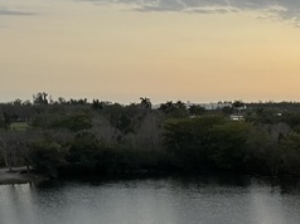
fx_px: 632
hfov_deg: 24.2
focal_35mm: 73
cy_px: 273
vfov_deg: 19.0
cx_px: 361
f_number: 1.6
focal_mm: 5.1
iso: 125
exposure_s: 1/85
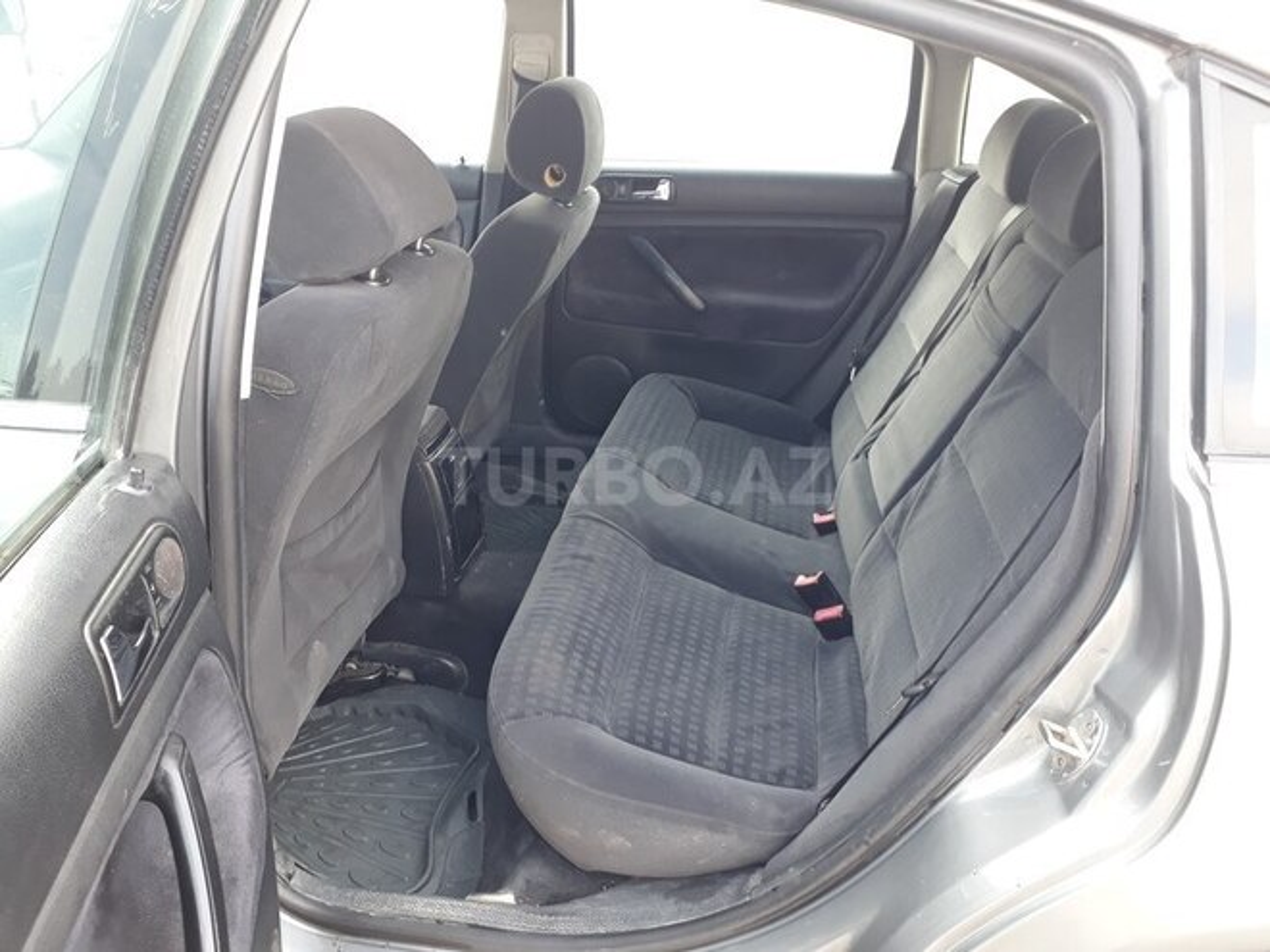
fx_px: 991
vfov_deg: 51.4
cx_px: 635
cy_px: 476
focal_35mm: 27
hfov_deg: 65.3
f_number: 1.9
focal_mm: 3.6
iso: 50
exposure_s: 1/33
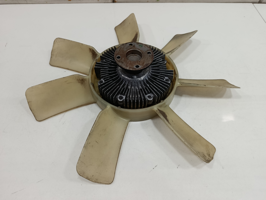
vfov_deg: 56.8
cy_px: 100
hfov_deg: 71.6
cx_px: 133
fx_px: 184
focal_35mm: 24
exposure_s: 1/100
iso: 832
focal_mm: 5.24
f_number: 1.7
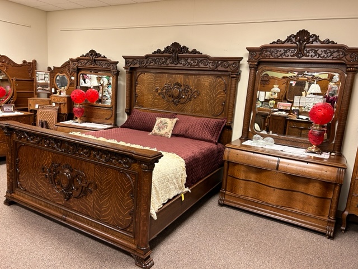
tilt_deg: -10.0
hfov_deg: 67.3
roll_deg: -4.2
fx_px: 269
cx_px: 179
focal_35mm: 26
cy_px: 134
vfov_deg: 53.1
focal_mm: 5.7
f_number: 1.5
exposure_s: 1/60
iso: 160
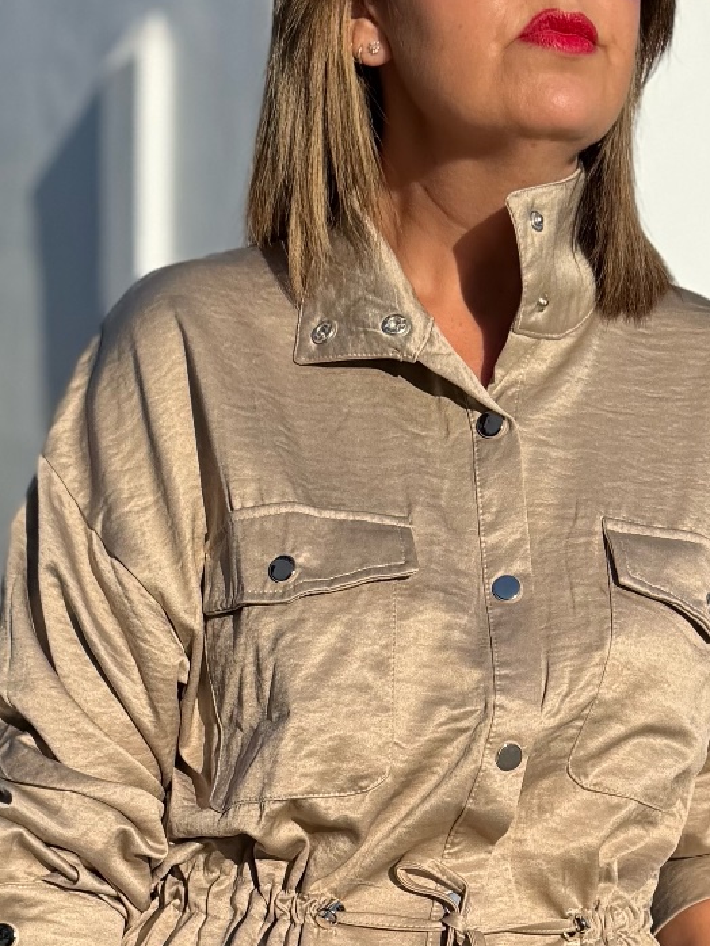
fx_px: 2296
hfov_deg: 17.4
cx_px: 570
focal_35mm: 84
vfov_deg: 21.3
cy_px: 1187
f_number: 1.78
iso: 80
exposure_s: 1/4167
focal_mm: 6.76
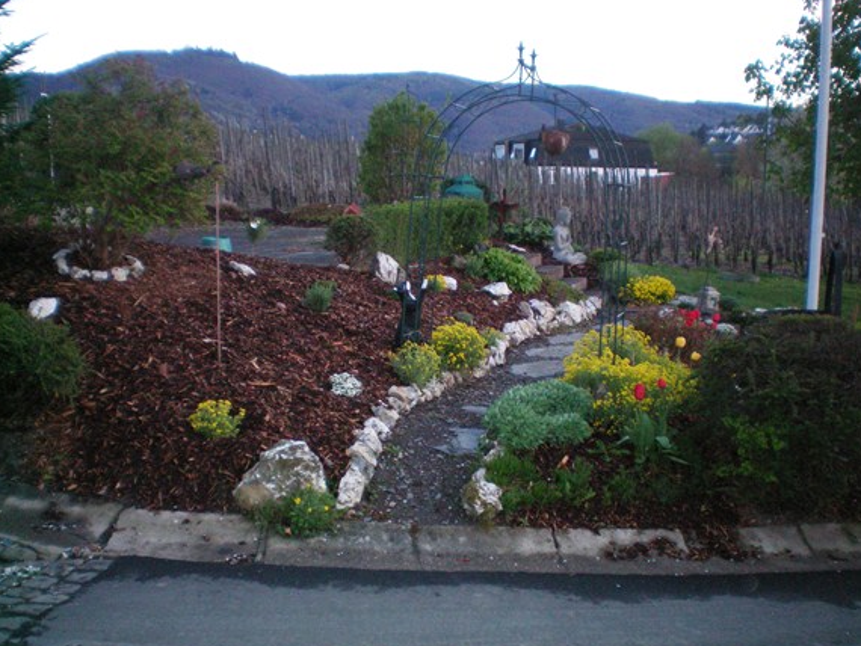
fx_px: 995
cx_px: 440
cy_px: 331
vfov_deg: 36.0
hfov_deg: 46.8
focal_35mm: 40
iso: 200
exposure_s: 1/60
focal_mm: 6.3
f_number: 3.1
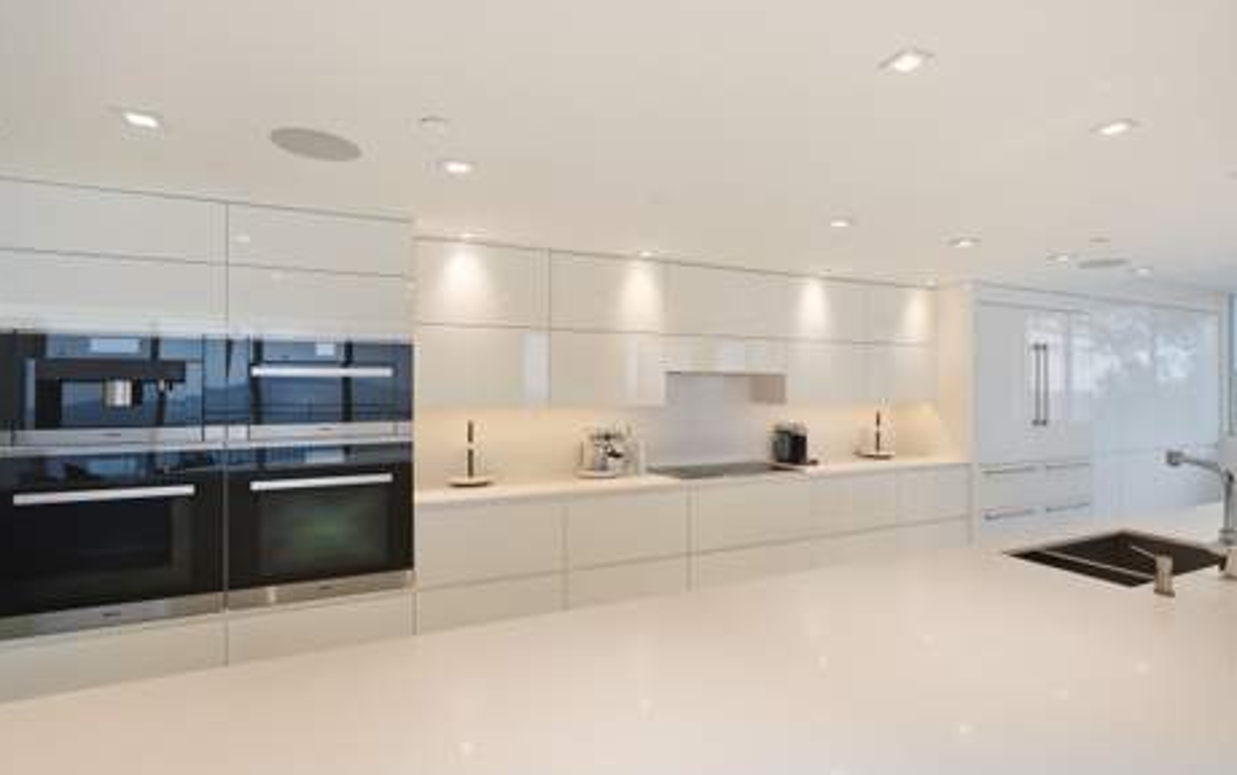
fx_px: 591
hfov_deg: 92.5
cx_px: 637
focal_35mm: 18
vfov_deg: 66.4
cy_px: 377
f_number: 5.6
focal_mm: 16.5
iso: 250
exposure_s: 1/100
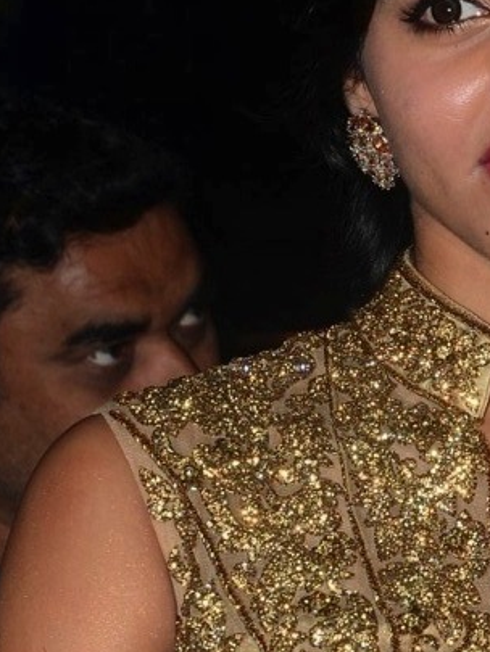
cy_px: 452
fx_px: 5338
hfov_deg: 5.2
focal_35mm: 283
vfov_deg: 7.0
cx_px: 614
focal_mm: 66
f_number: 9
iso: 200
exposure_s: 1/160
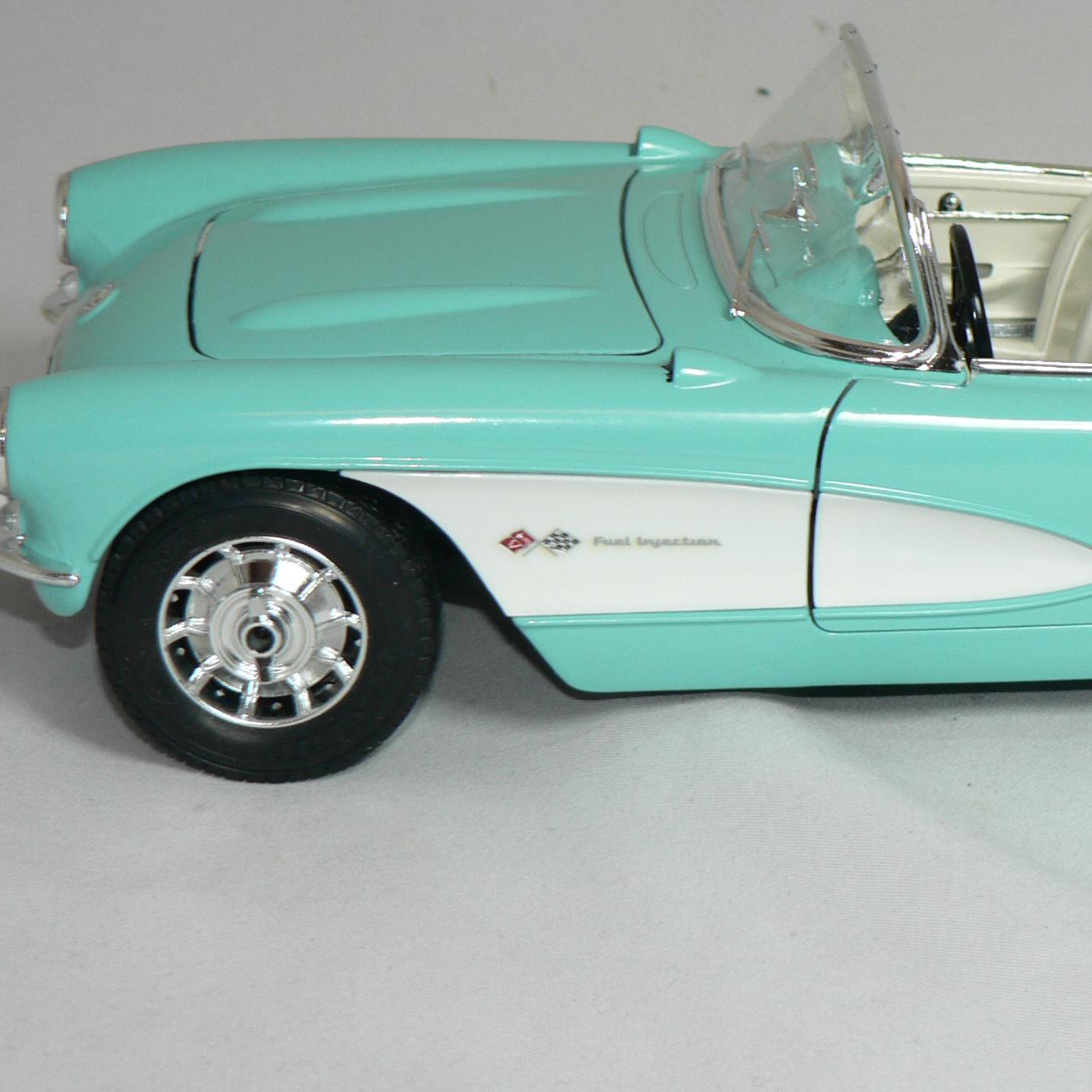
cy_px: 412
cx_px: 904
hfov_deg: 16.6
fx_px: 3712
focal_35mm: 104
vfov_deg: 16.7
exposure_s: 1/60
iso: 80
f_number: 3.2
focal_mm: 10.2
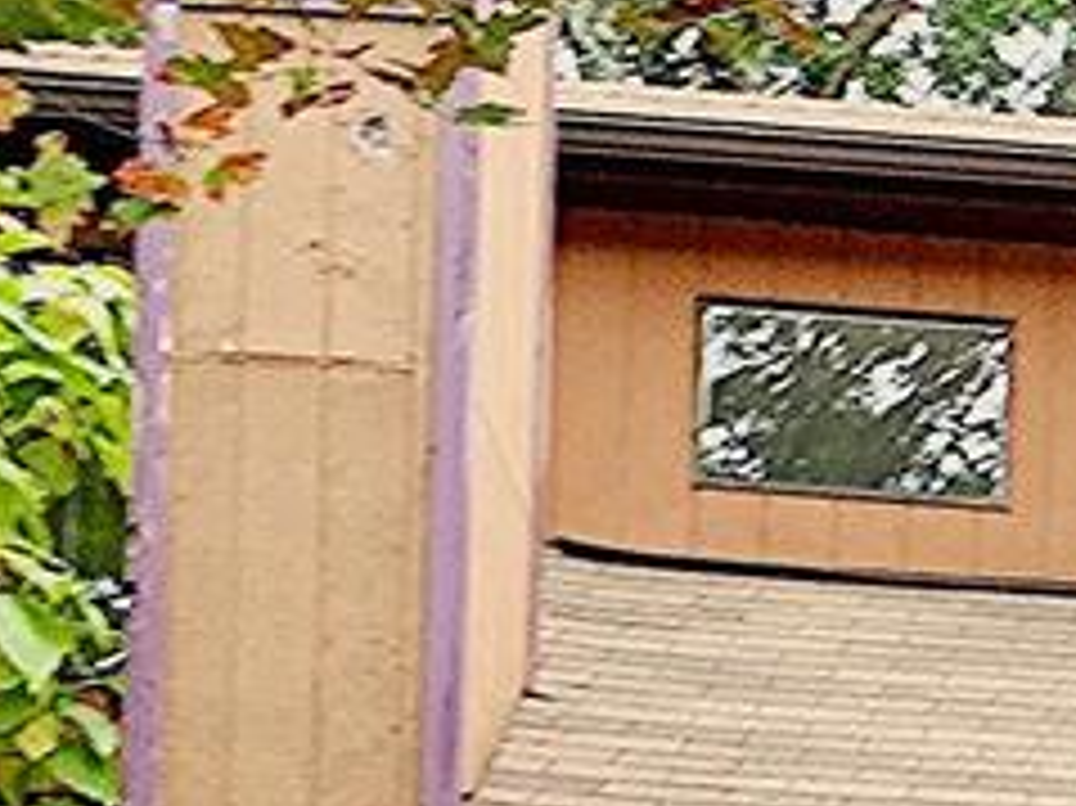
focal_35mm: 175
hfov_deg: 10.7
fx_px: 5437
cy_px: 1882
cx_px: 1859
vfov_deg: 7.9
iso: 25
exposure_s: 1/60
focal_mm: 4.15
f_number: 2.2
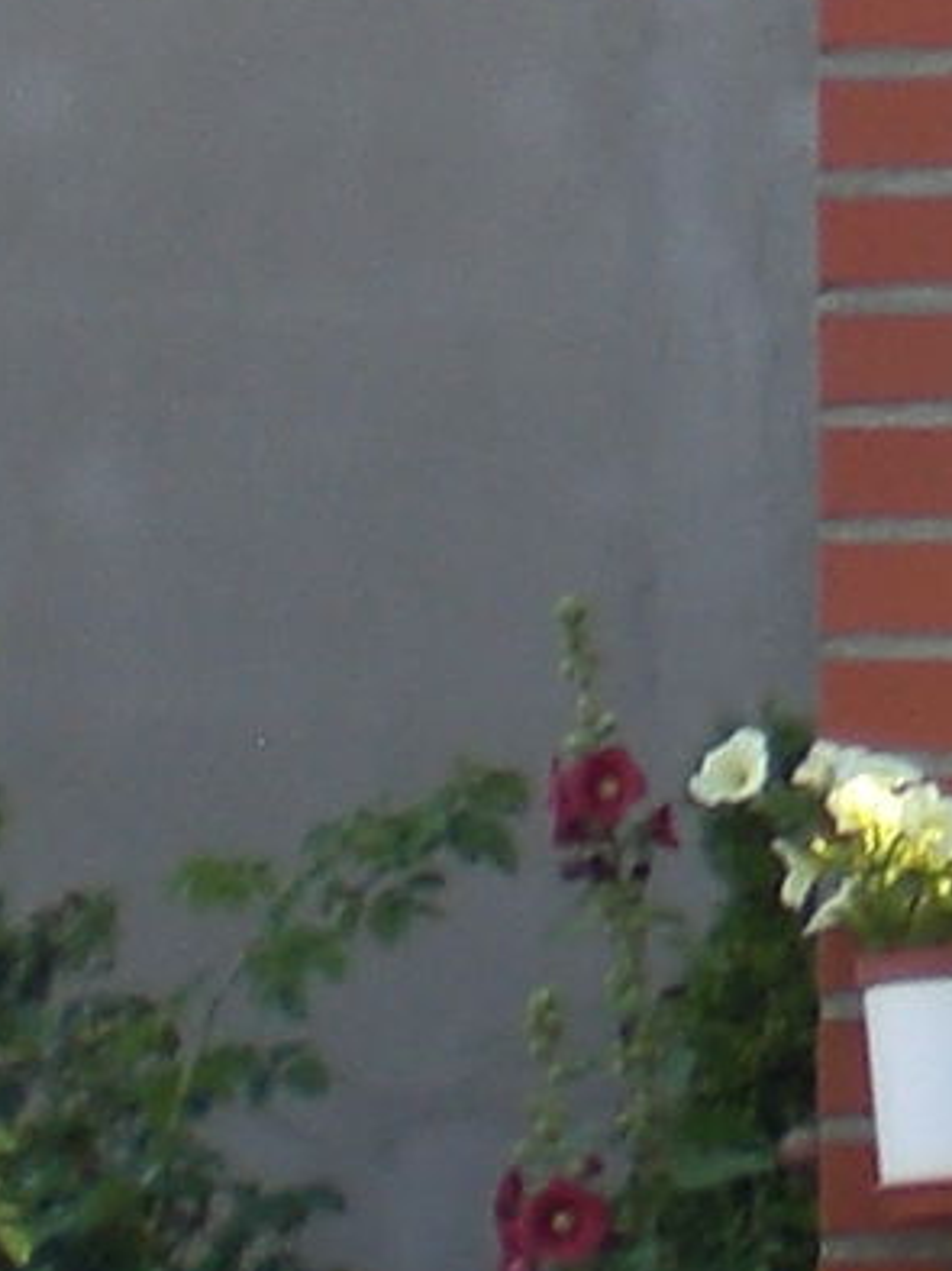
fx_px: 9067
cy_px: -100
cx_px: 1994
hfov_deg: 5.8
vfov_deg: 8.0
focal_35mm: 247
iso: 50
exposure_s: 1/100
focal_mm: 6.3
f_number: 3.1
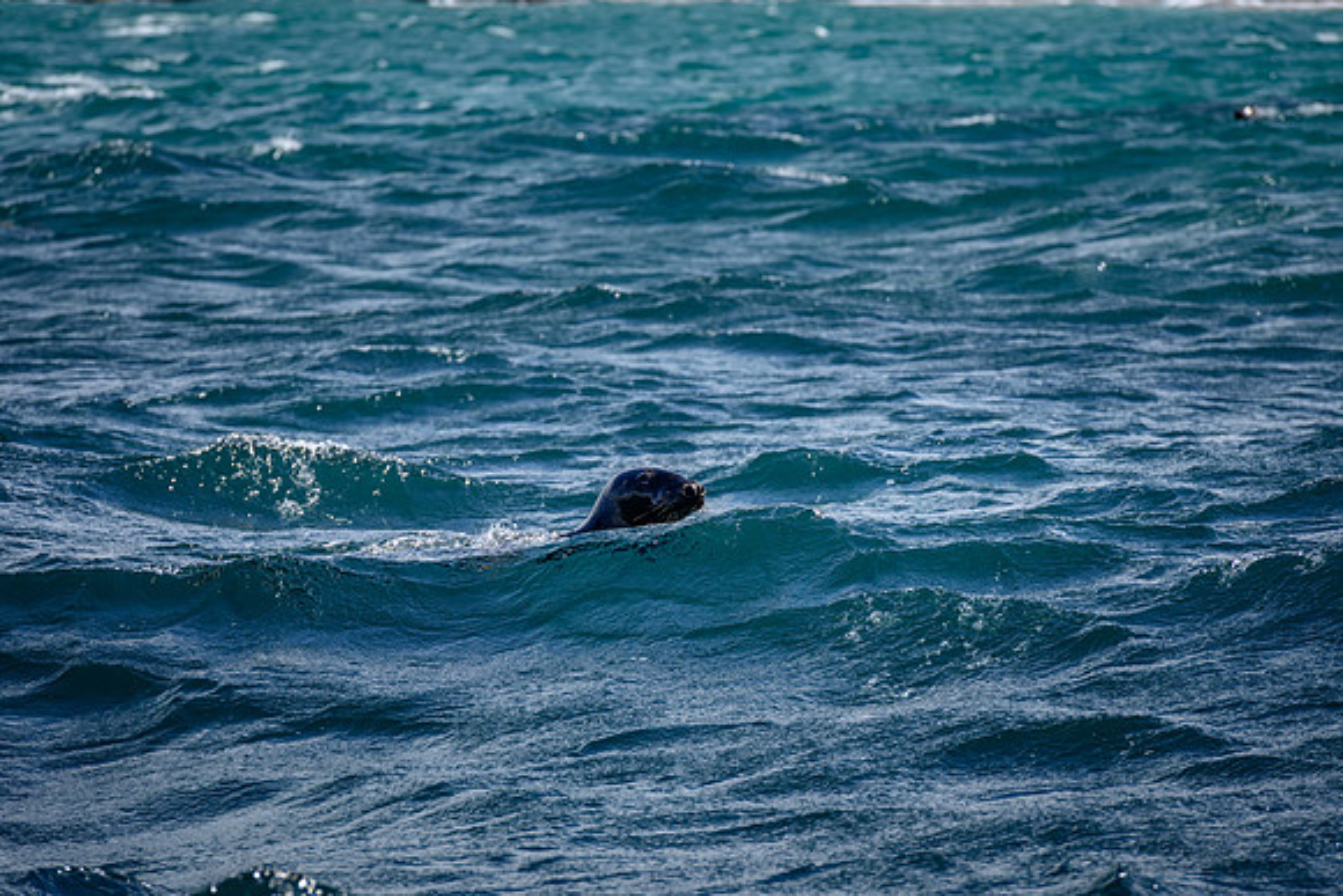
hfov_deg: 9.9
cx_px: 672
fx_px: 7772
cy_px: 448
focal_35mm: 208
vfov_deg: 6.6
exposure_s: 1/640
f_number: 8
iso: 200
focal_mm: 200
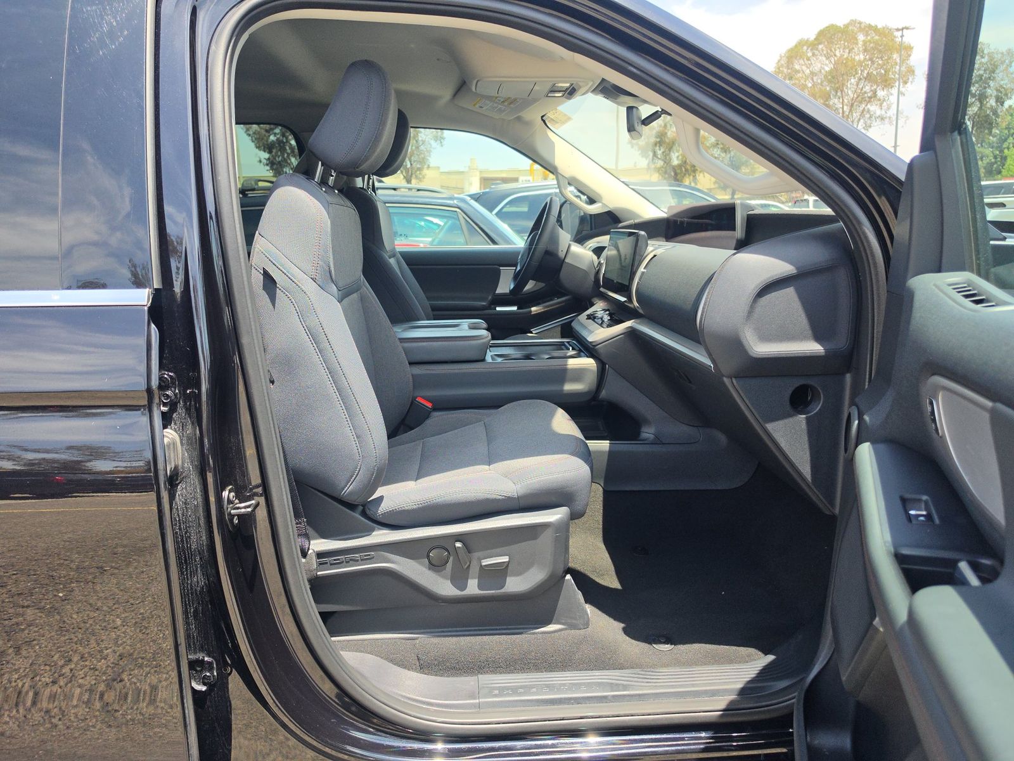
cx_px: 507
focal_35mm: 23
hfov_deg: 73.9
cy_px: 380
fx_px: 674
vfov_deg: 58.9
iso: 63
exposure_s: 1/1961
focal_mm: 6.5
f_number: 1.4
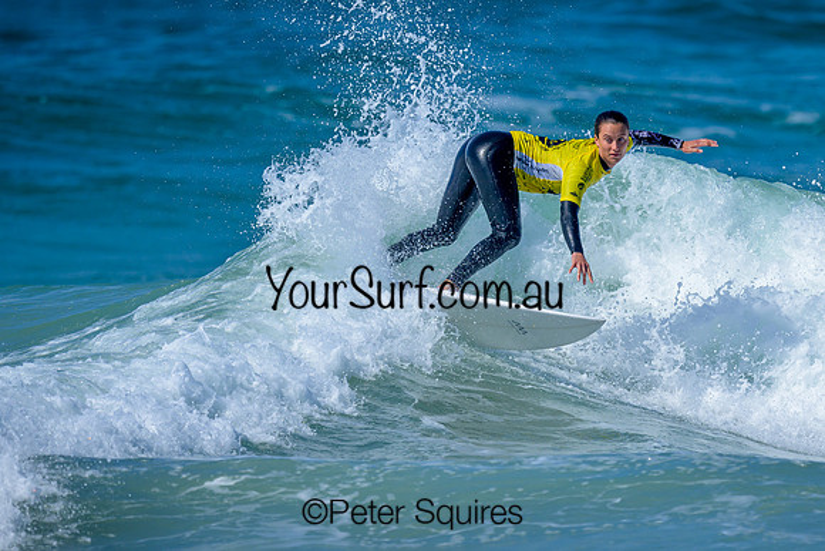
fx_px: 25171
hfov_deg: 1.9
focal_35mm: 1098
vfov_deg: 1.3
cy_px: 286
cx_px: 512
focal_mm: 800
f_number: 6.3
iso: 160
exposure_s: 1/2000
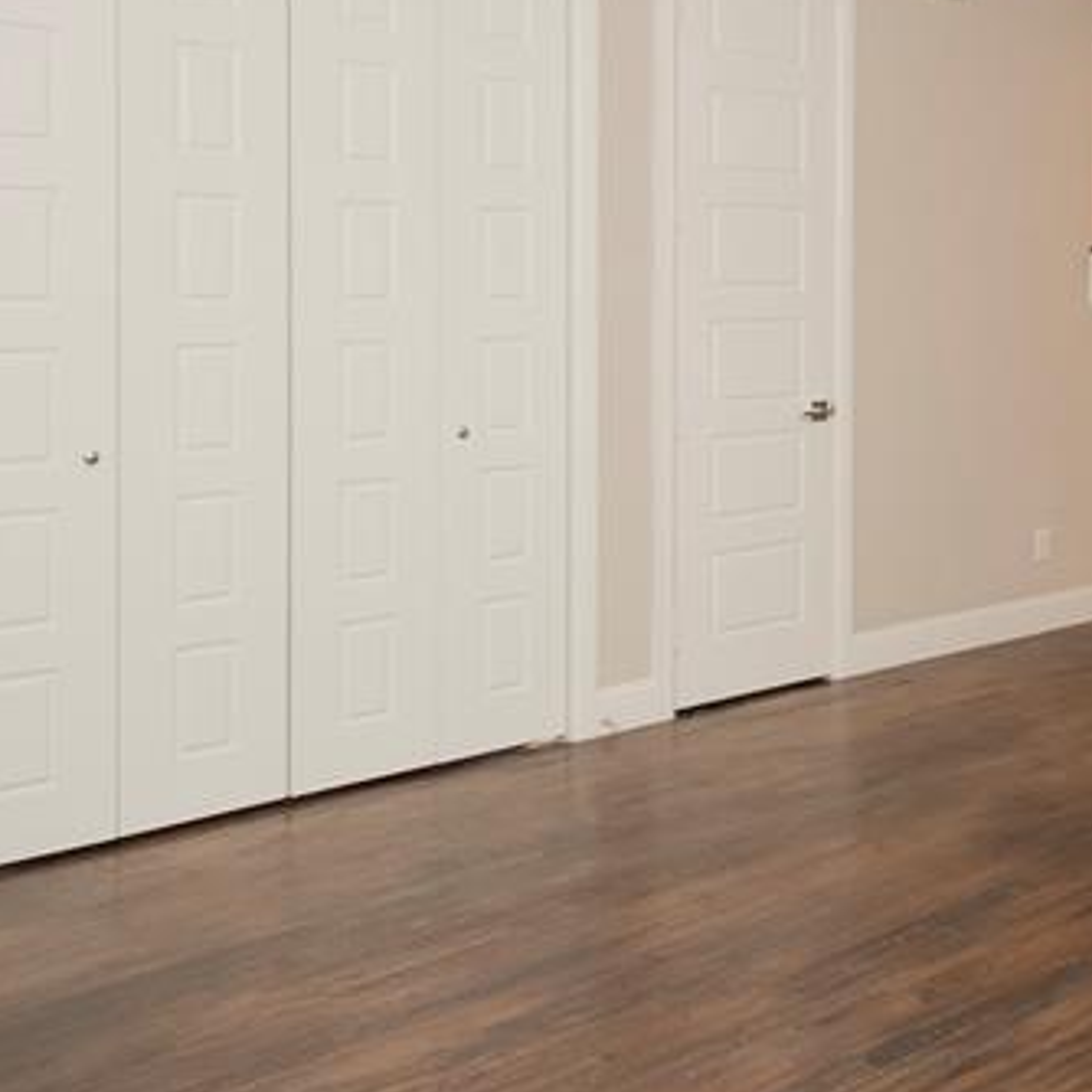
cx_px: 1118
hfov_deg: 37.7
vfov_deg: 41.6
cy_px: 281
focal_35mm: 39
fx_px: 1392
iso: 800
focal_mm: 10
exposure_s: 1/125
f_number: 5.6
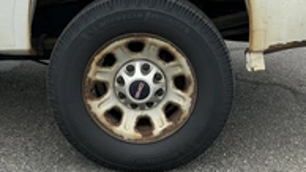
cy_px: -8
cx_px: 148
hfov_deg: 33.3
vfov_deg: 18.5
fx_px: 511
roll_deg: +0.4
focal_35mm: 63
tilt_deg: -7.3
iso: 25
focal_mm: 3
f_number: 1.8
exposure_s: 1/739
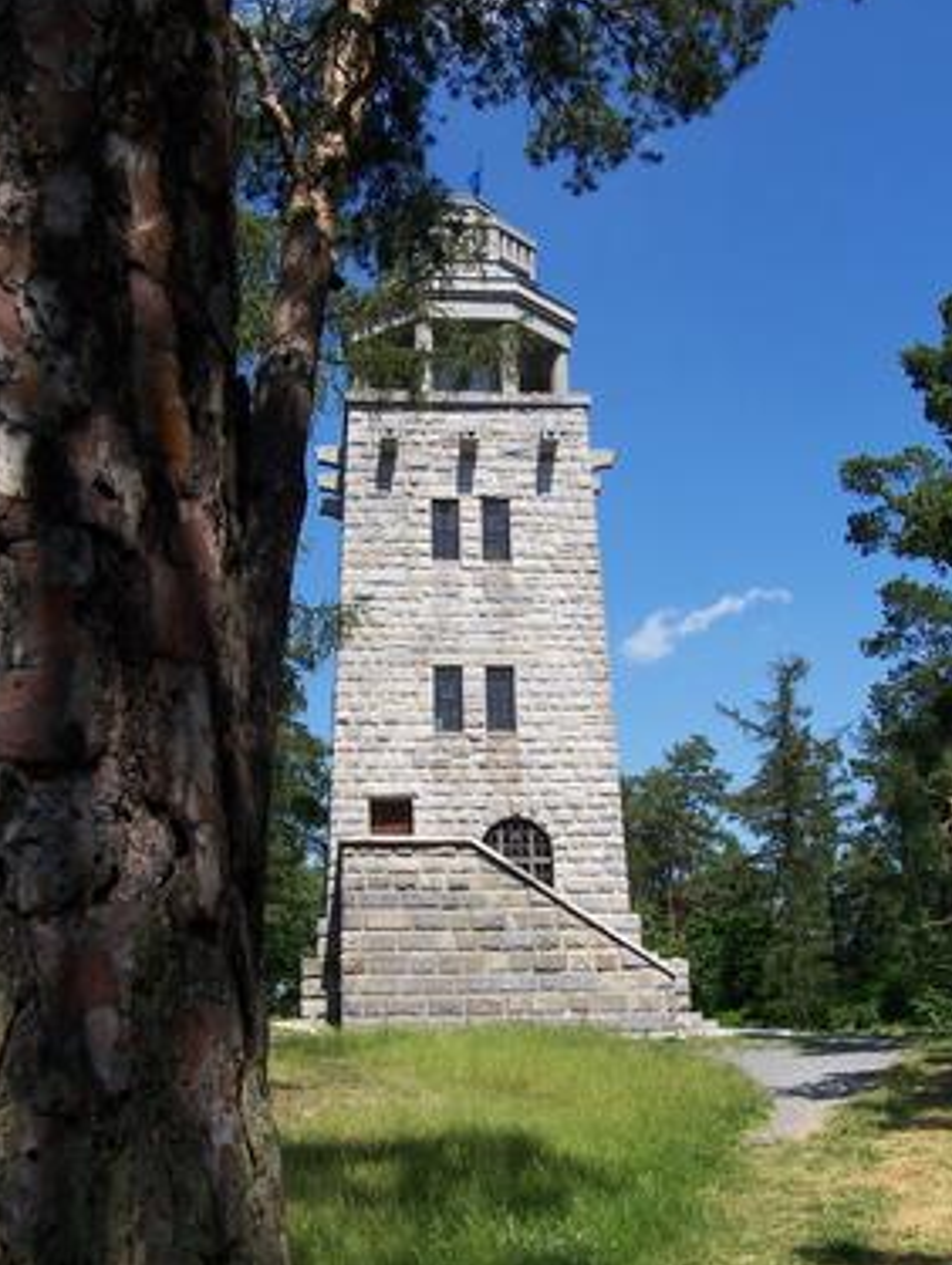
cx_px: 500
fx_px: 1537
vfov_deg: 44.7
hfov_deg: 34.4
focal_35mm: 42
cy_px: 661
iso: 80
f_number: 4
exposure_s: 1/750
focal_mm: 6
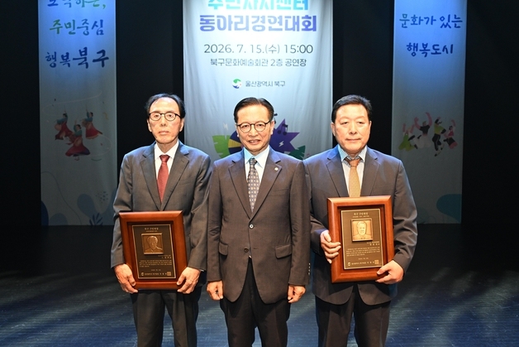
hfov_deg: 58.7
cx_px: 260
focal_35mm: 32
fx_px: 461
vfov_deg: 41.1
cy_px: 174
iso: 2500
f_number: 4.8
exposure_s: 1/200
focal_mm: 32
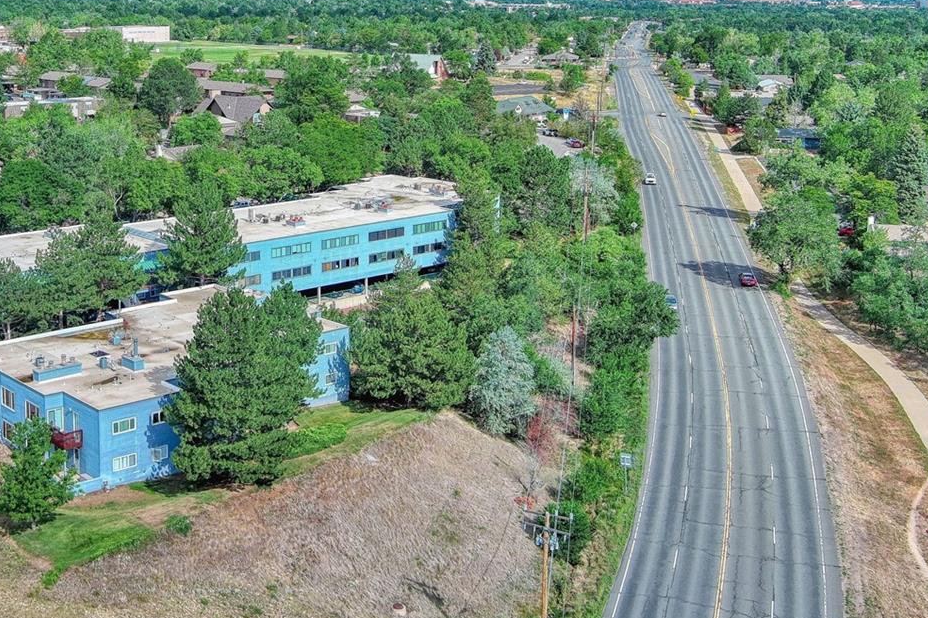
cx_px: 186
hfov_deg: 38.2
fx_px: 1288
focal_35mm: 50
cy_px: 118
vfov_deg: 26.4
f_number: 2.8
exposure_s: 1/1462
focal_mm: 10.6
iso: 101
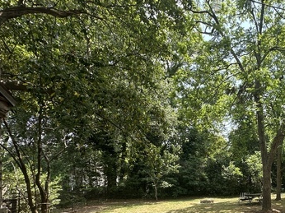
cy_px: 178
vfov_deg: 47.7
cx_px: 256
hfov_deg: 56.5
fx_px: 222
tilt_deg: +1.9
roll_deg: +0.6
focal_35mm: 27
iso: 40
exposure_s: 1/383
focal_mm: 2.22
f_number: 2.2
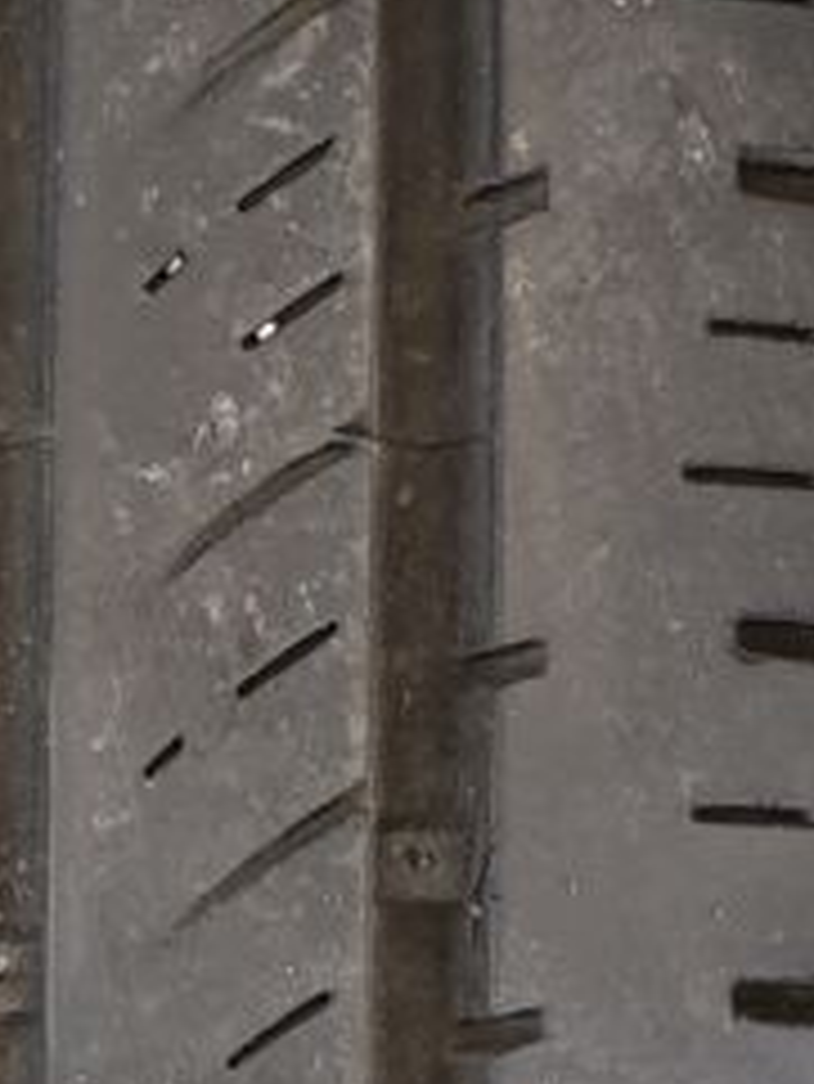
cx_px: -227
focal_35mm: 140
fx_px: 4386
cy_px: 760
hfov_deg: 10.4
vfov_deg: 14.1
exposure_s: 1/50
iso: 125
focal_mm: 4.3
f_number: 2.4
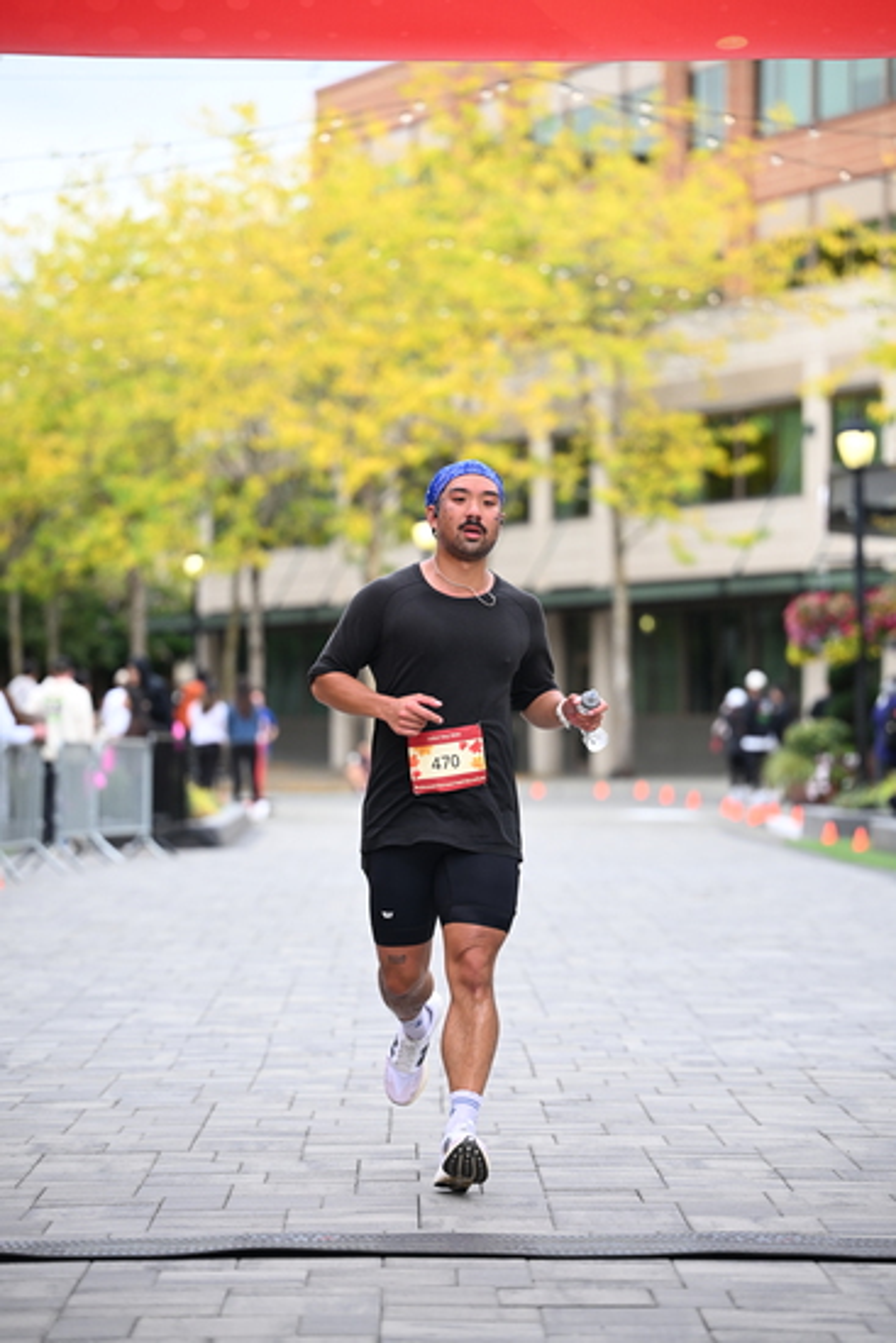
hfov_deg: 11.4
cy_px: 672
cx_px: 448
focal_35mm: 120
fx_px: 4477
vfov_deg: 17.1
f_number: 2.8
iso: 640
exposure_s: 1/1250
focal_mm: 120
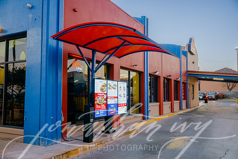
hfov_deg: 58.0
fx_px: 215
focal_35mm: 32
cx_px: 119
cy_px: 80
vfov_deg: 40.6
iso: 250
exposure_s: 1/160
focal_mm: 32.5
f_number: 3.2
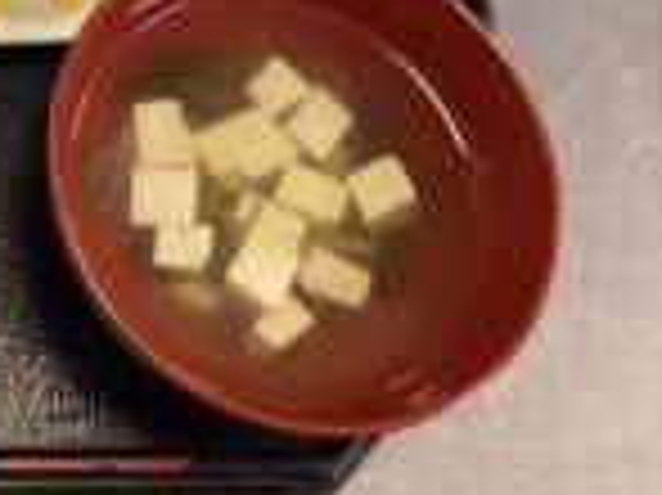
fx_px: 1510
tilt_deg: -65.0
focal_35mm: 79
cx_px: -155
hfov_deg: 22.6
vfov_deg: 17.6
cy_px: -128
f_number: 2.4
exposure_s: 1/60
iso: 200
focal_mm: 3.3
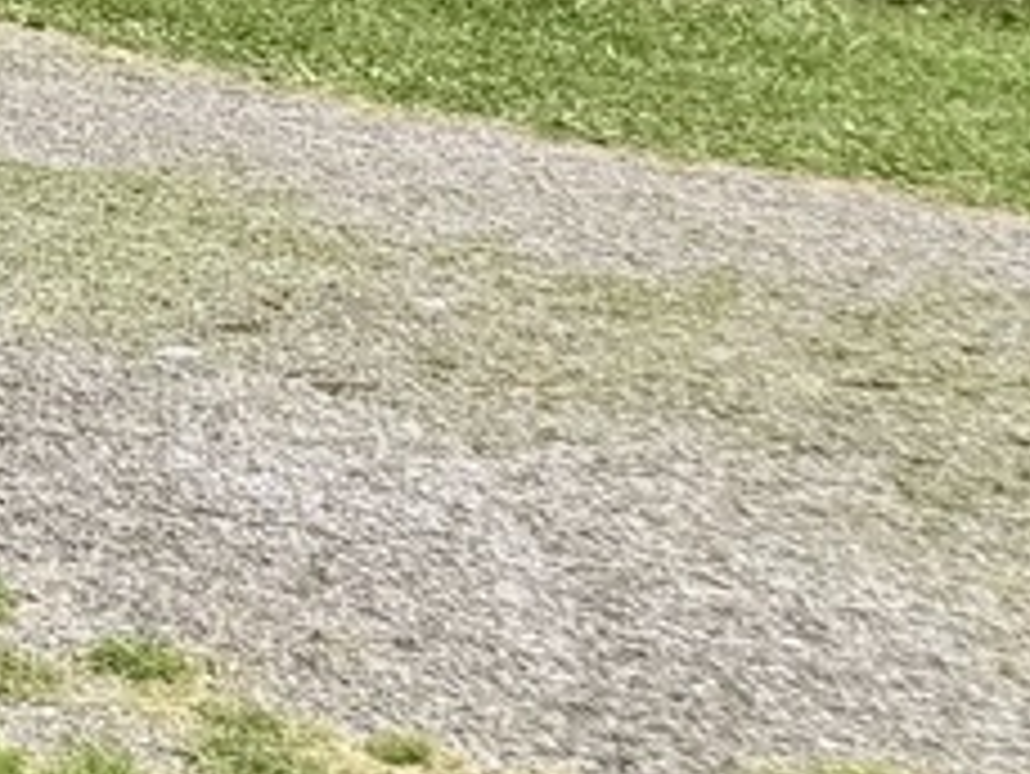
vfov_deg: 9.4
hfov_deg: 9.9
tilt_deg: -6.6
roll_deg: -1.3
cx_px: -2056
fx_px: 4495
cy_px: -562
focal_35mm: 151
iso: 80
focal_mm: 6.76
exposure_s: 1/7353
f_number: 1.78
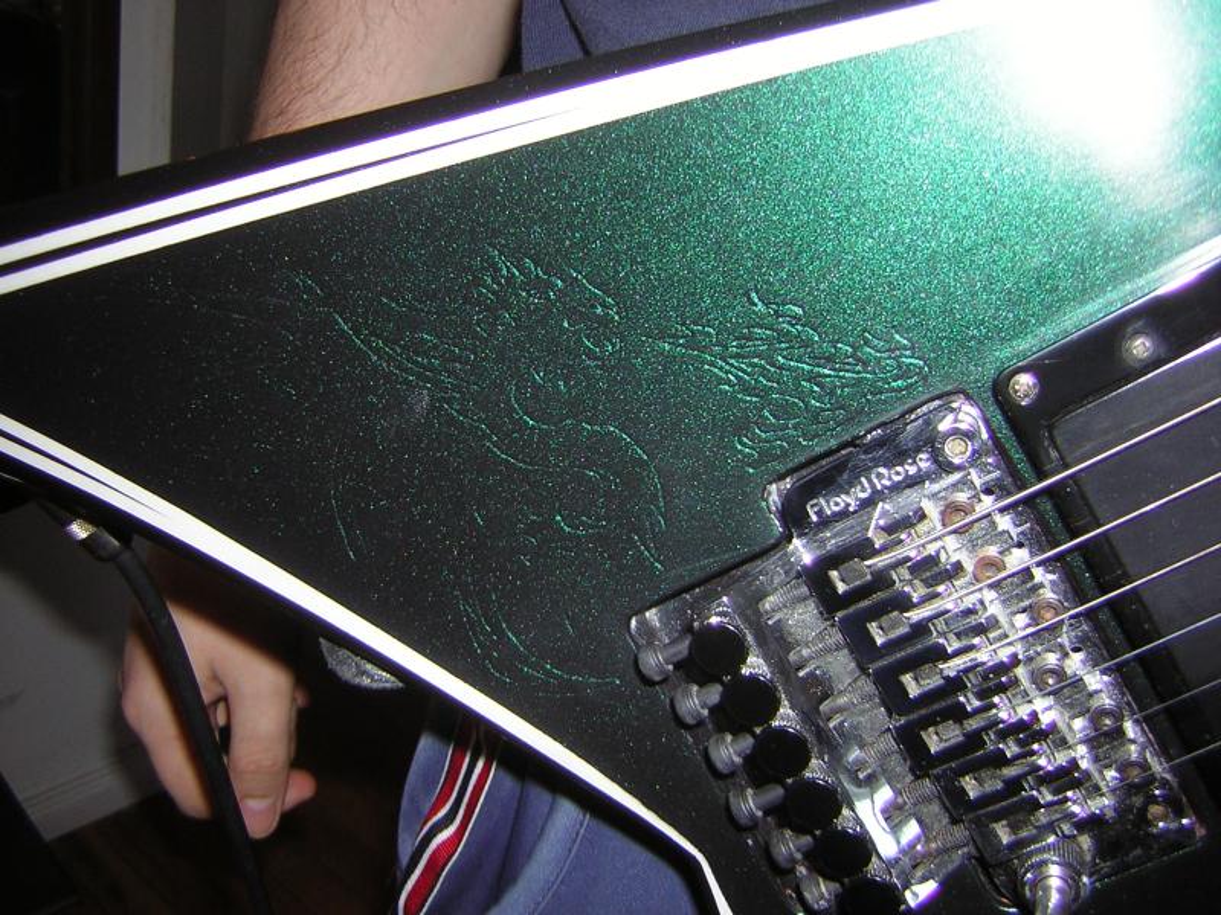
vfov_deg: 39.7
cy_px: 458
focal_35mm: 36
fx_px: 1270
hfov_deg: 51.4
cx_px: 610
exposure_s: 1/60.1
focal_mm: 4.7
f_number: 2.6
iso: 50
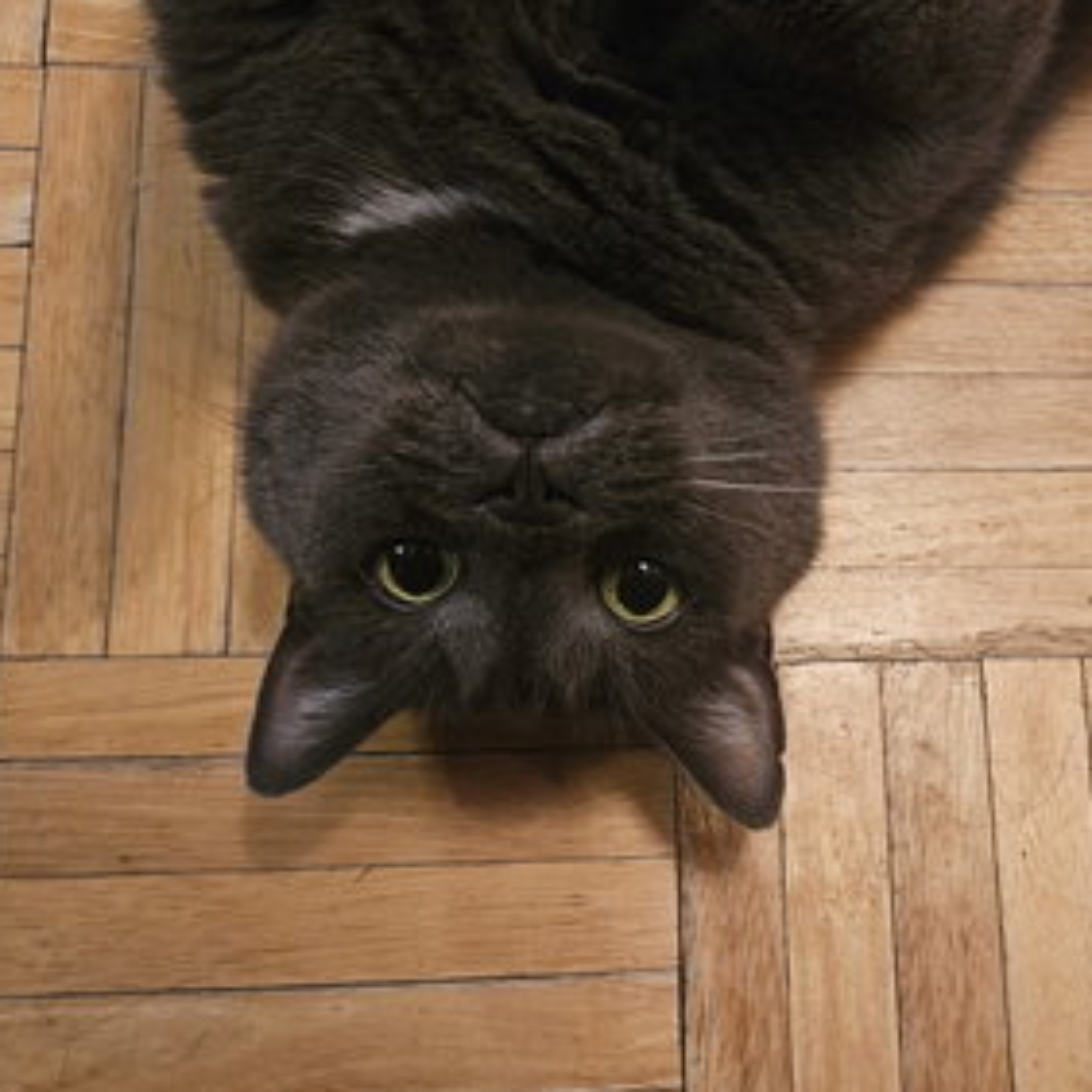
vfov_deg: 45.8
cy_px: 660
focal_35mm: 36
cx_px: 767
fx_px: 1285
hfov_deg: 45.0
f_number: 1.8
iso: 800
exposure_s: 1/60
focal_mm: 5.4
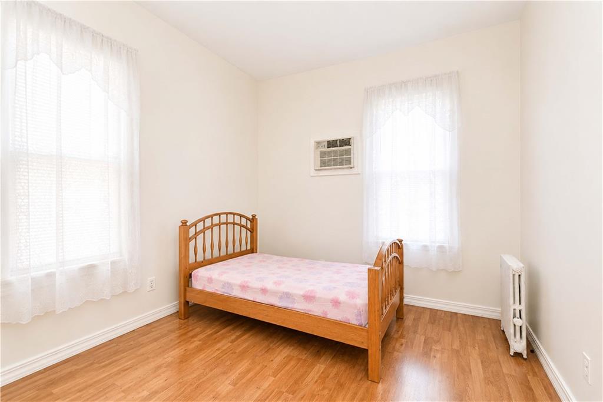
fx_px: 251
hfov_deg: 100.4
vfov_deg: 77.3
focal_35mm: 15
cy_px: 201
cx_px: 302
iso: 1250
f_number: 10
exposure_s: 1/60
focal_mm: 10
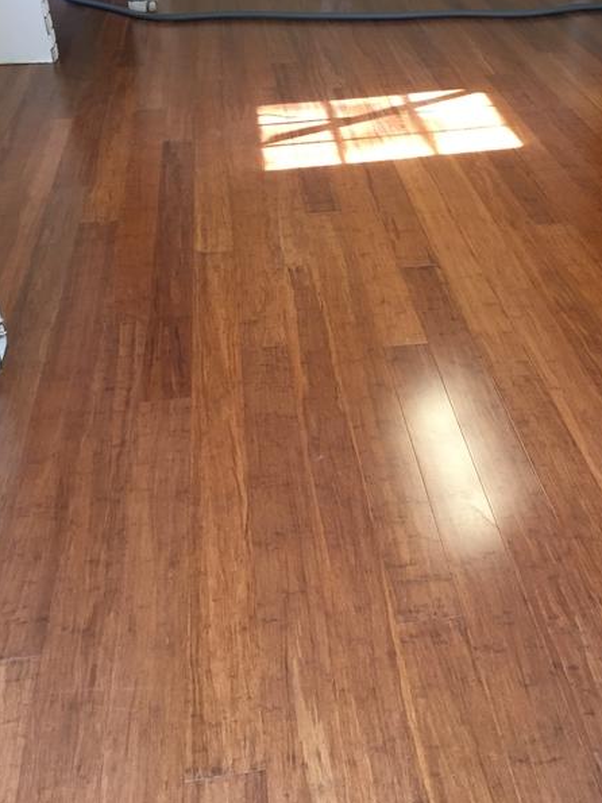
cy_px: 355
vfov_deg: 47.8
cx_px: 379
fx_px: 905
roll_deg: +0.3
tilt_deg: -34.4
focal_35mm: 39
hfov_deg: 36.6
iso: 100
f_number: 2.2
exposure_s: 1/30
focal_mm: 4.15
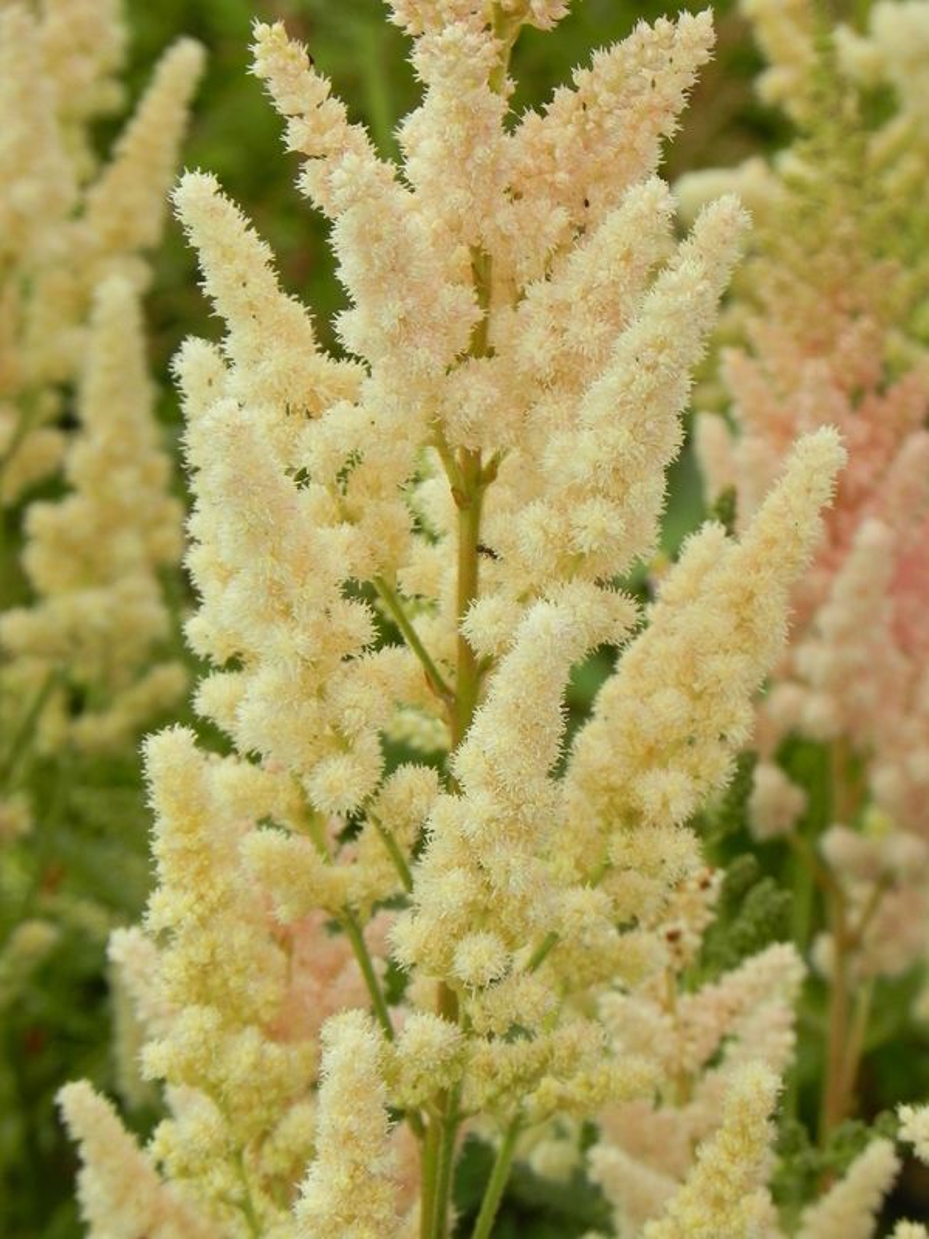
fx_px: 6584
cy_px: 620
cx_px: 464
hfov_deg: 8.1
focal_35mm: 184
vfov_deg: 10.7
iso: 160
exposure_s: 1/320
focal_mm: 32.7
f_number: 5.6
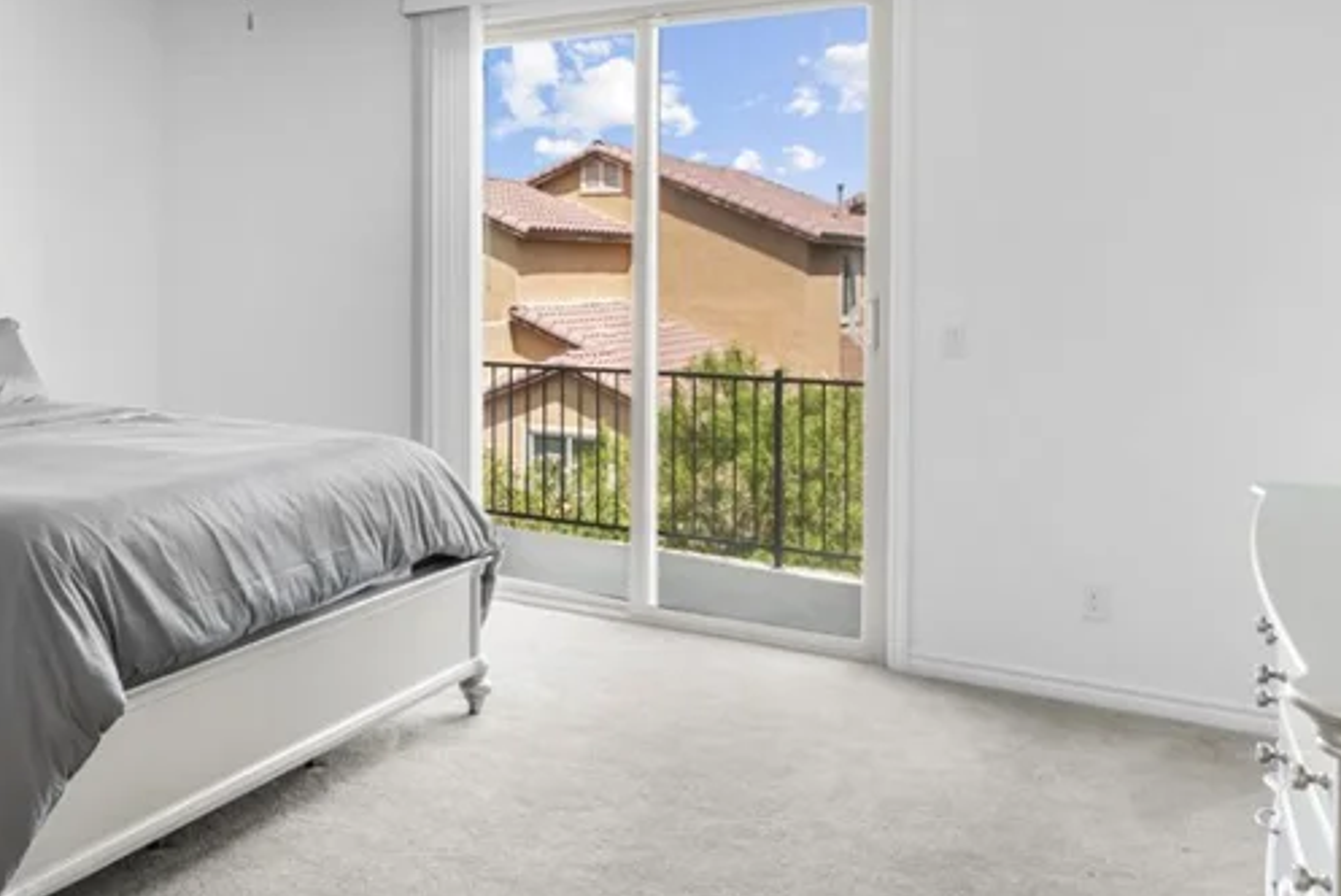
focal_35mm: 35
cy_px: 258
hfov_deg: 51.3
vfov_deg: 37.2
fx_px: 1304
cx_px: 286
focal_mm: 17
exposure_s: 1/13
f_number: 8
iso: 400
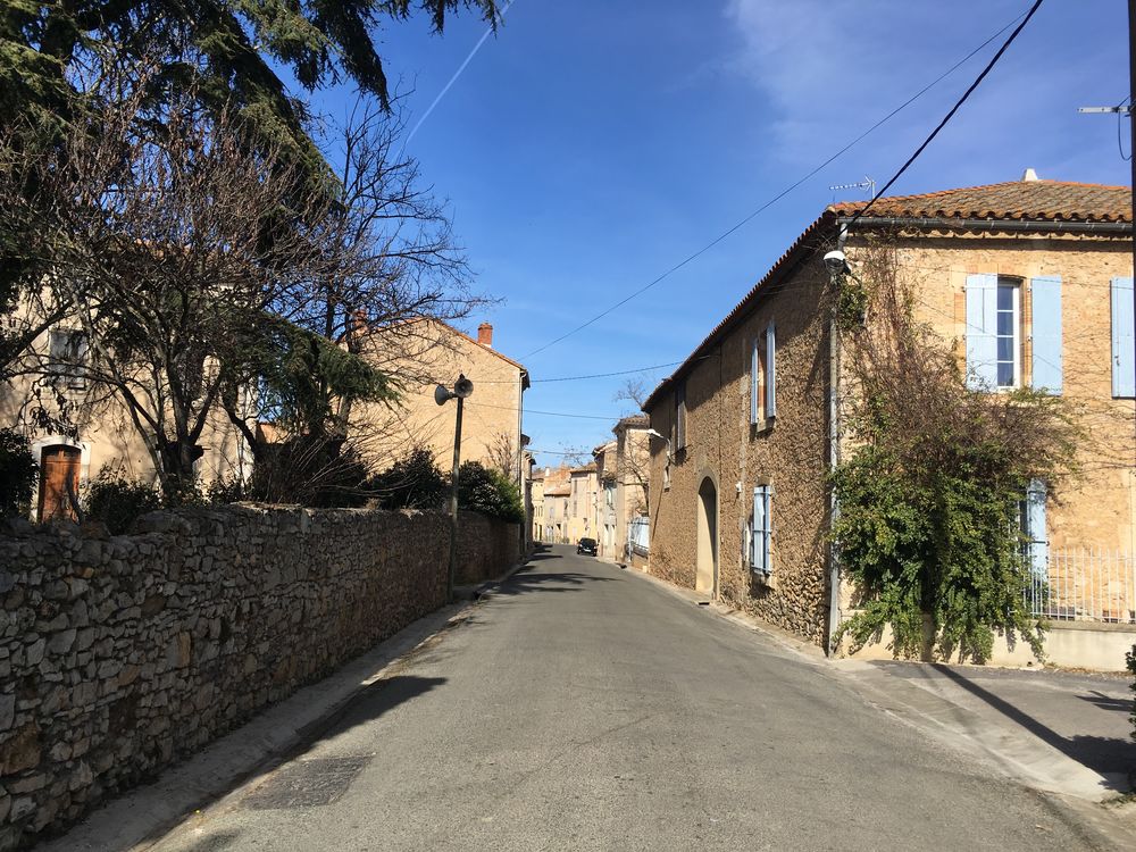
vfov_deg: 48.2
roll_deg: -1.5
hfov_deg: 61.7
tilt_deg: +6.6
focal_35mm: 29
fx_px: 952
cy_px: 426
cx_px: 568
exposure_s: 1/1603
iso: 25
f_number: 2.2
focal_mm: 4.15
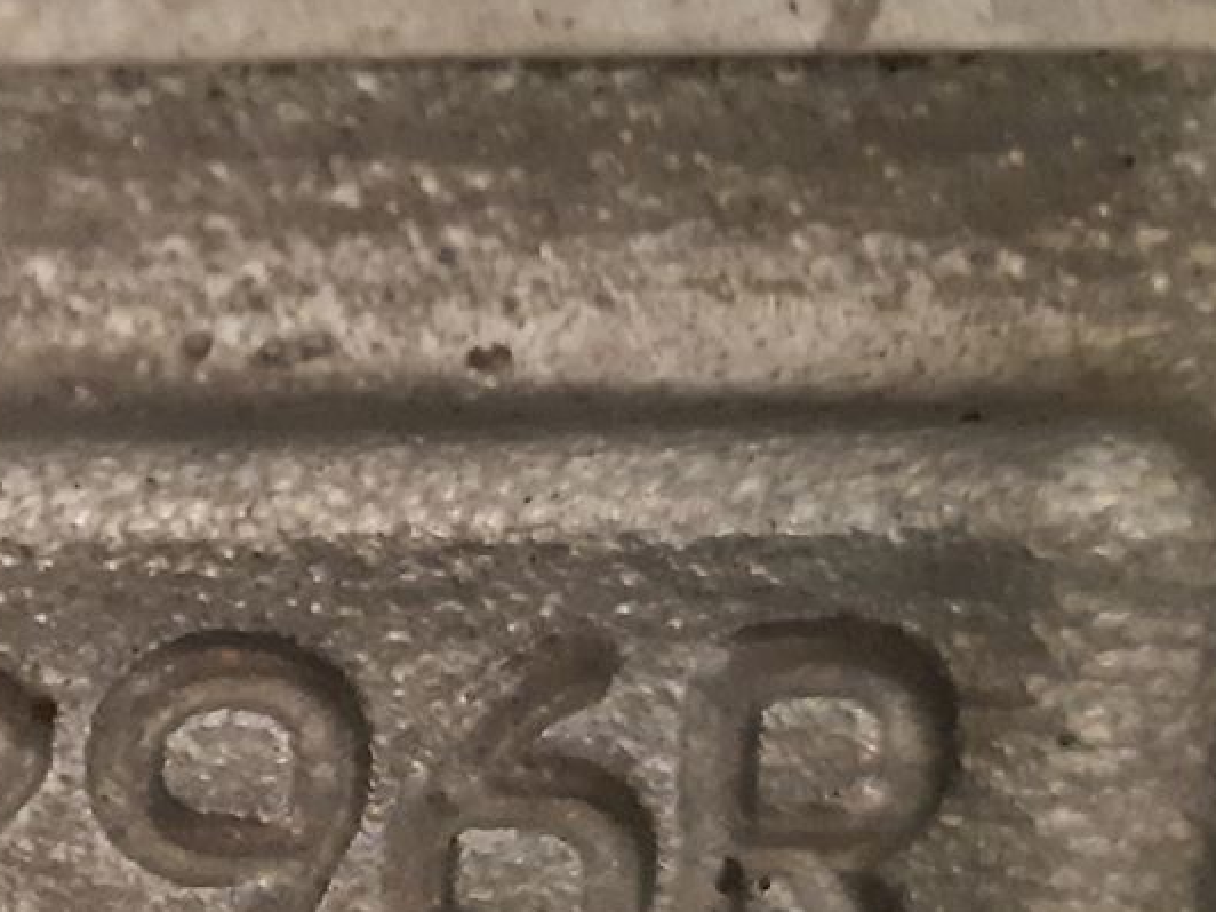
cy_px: 539
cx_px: -656
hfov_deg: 17.5
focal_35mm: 100
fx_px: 3513
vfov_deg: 14.8
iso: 640
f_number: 1.7
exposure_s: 1/20
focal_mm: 3.93
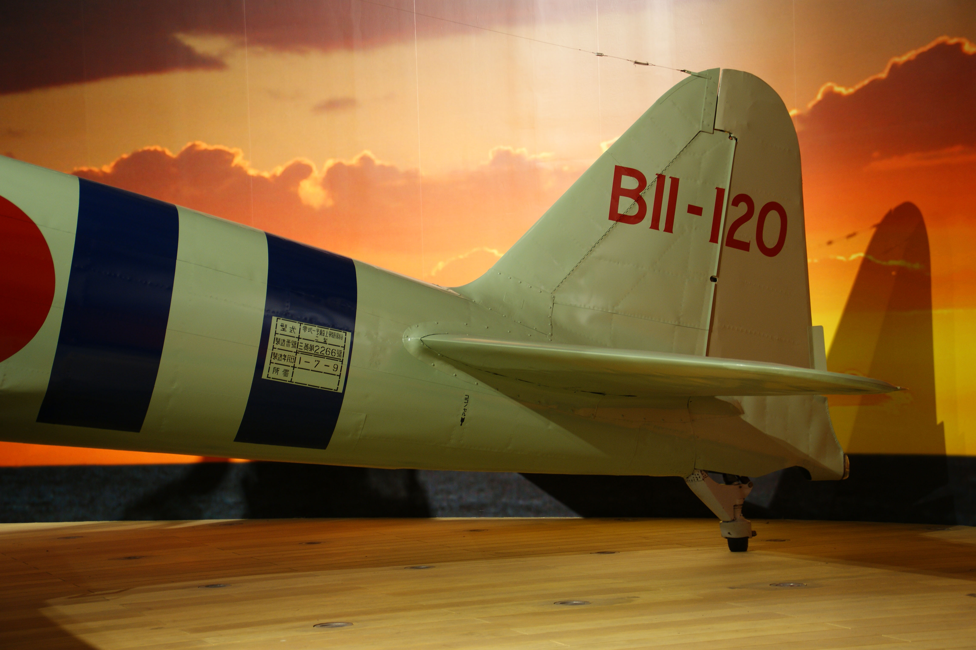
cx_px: 488
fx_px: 1829
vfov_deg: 20.1
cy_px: 325
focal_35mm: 68
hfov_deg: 29.9
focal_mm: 45
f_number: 4.5
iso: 200
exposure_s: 1/4
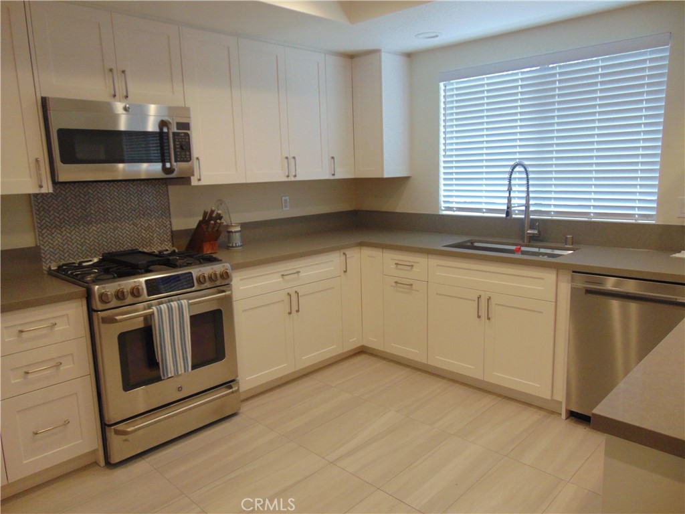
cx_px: 342
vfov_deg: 54.9
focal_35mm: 25
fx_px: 495
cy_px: 257
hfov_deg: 69.4
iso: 200
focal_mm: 4.5
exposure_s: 1/60
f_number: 3
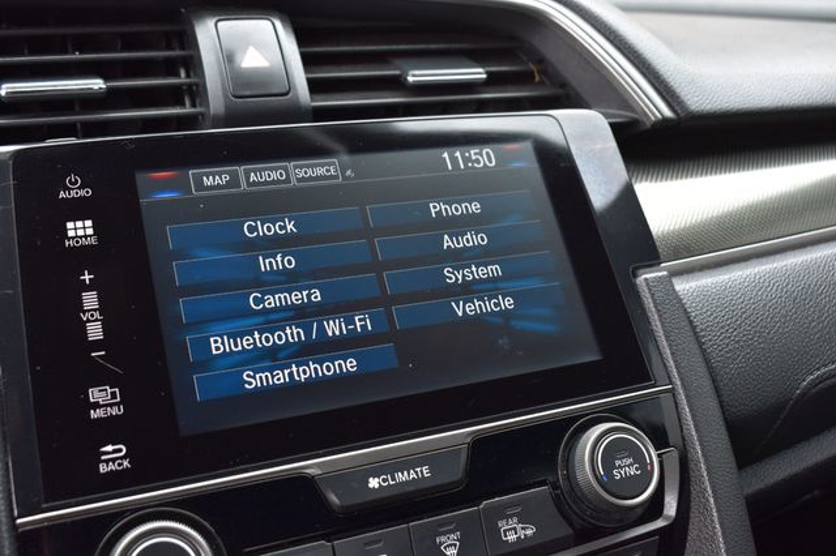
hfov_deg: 49.6
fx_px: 905
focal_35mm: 39
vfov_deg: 34.2
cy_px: 278
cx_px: 418
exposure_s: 1/50
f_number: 8
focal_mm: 26
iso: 400
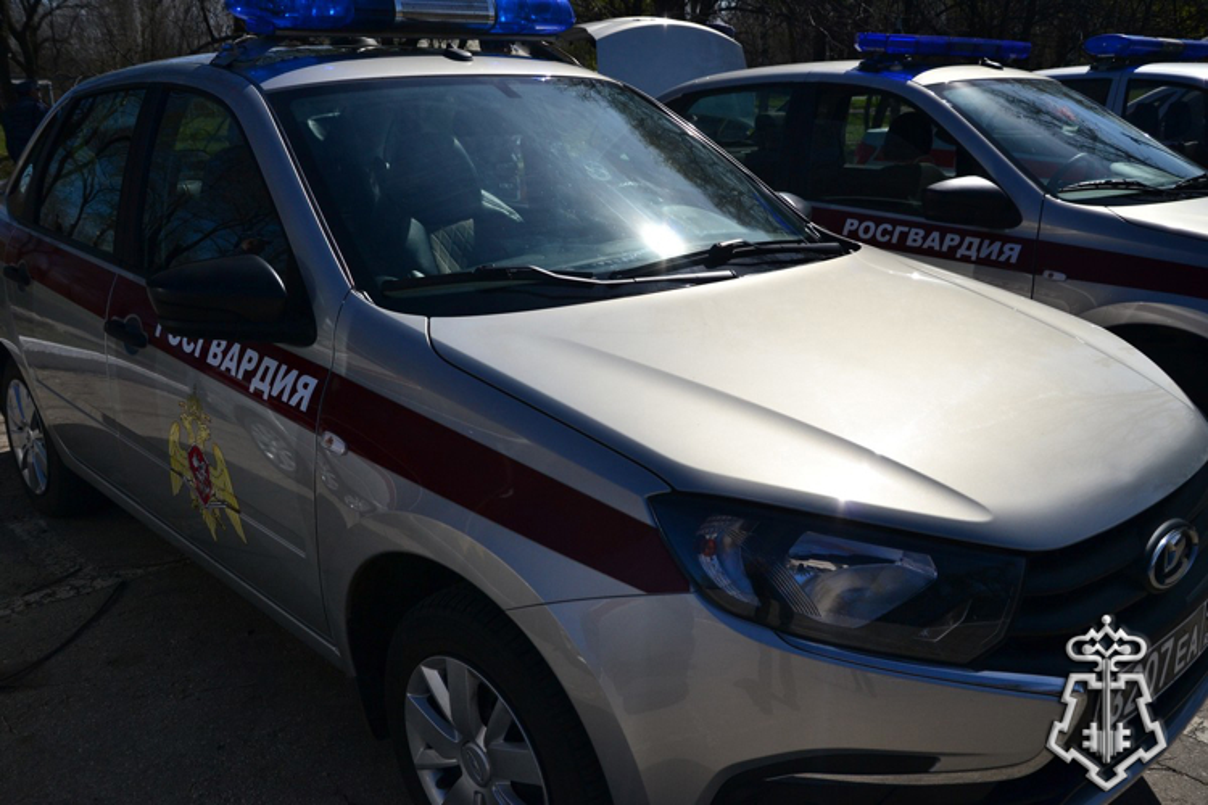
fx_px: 1107
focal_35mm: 33
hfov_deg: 57.2
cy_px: 402
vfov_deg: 40.0
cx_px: 604
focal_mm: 22
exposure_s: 1/4000
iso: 180
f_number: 4
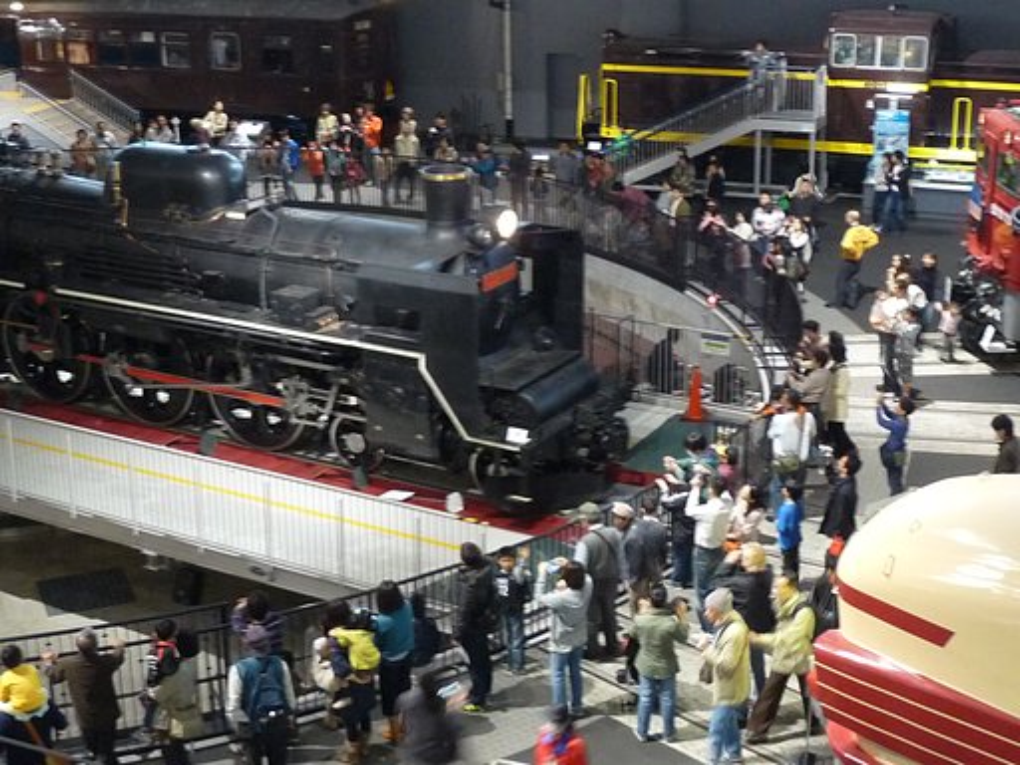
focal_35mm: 58
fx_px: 1709
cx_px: 510
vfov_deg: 25.2
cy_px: 382
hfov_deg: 33.2
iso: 400
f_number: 3
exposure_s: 1/8
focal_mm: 6
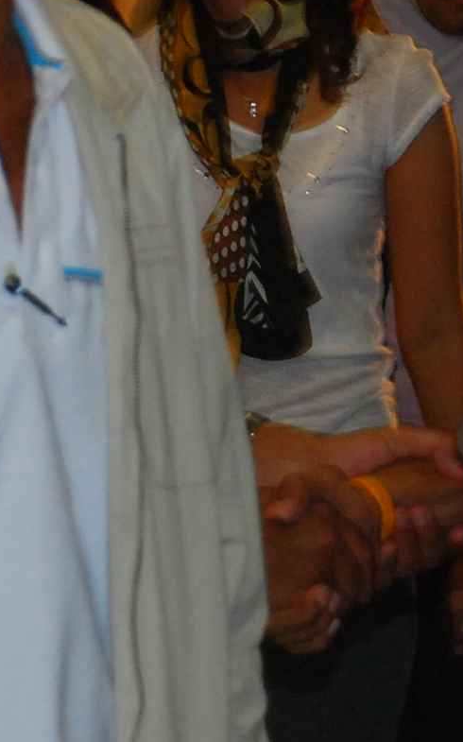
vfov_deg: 7.1
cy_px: 106
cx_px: 404
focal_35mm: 294
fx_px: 5941
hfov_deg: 4.5
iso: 640
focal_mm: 52
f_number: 5
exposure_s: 1/15
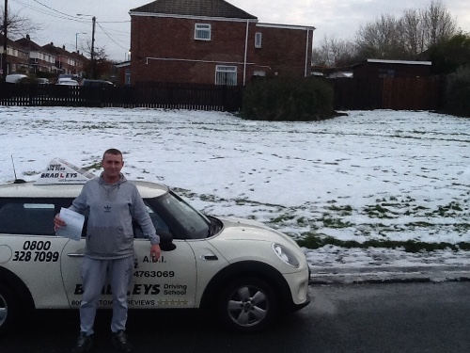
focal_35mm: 44
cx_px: 235
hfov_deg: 42.9
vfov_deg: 32.9
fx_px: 597
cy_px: 176
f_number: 2.4
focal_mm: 2.03
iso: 64
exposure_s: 1/120
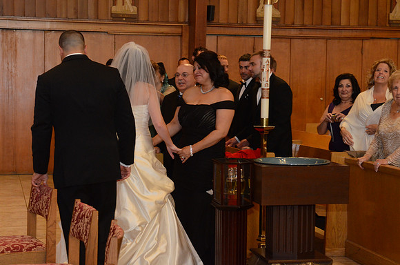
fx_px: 915
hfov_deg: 24.7
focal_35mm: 82
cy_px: 132
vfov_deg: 16.5
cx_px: 200
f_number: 5.6
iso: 2500
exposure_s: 1/60
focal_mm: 55
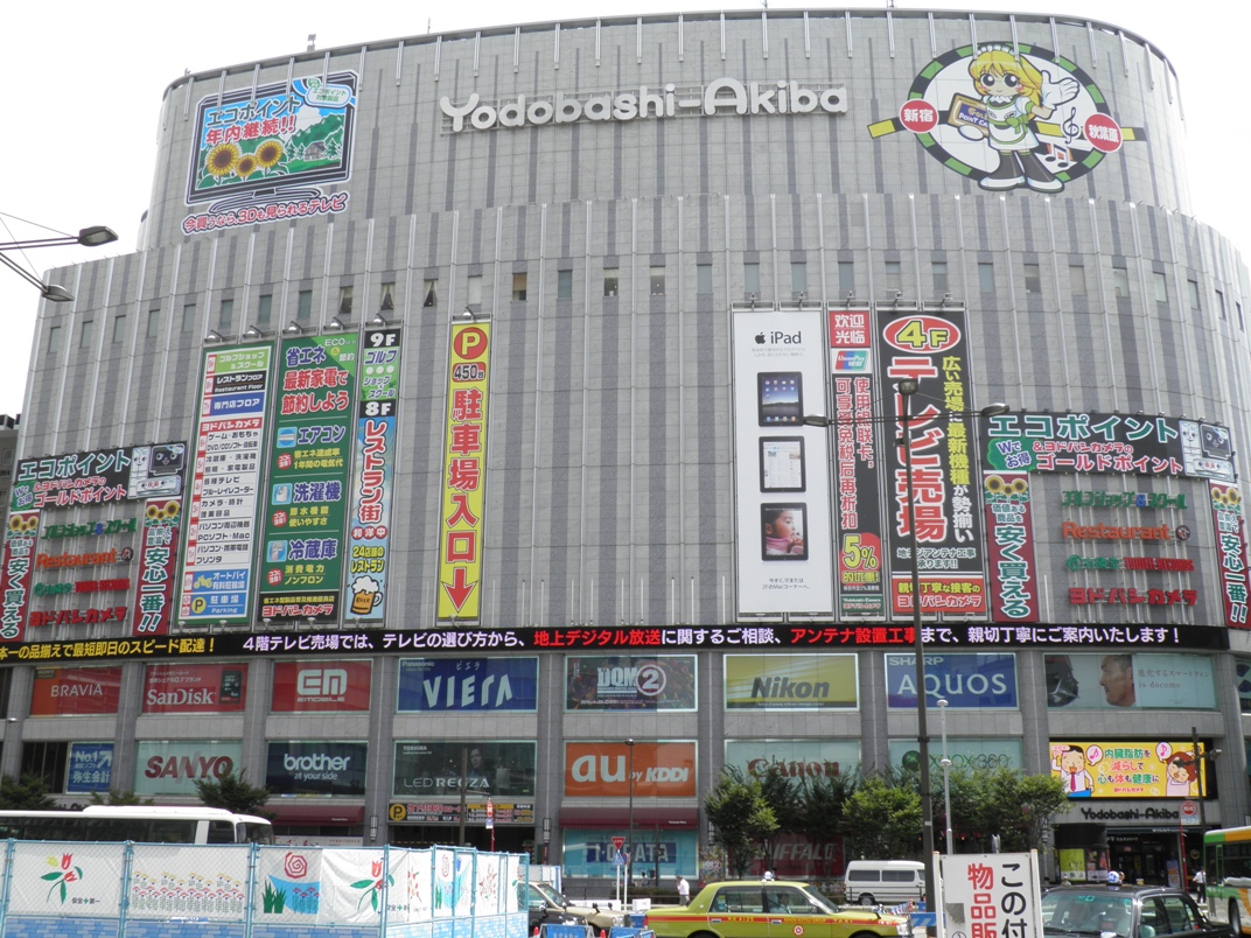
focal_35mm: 35
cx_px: 626
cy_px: 469
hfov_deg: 52.6
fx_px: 1265
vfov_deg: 40.7
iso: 50
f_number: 5.5
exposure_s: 1/200
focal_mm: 6.3
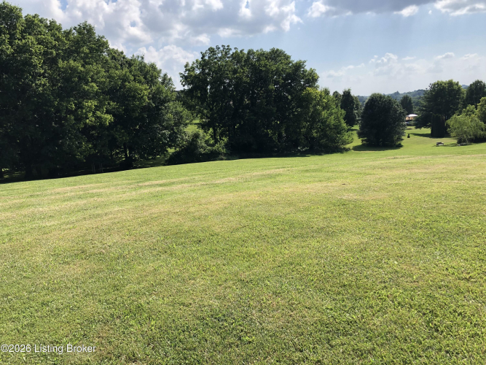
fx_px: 393
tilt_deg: -9.0
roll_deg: +5.3
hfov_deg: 63.5
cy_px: 182
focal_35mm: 28
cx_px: 243
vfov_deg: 49.7
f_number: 1.8
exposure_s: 1/1799
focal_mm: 3.99
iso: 20
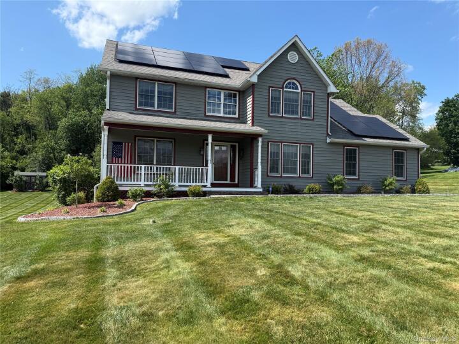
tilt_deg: +3.6
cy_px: 172
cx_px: 230
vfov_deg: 56.8
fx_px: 318
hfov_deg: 71.6
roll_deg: -1.0
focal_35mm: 24
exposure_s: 1/3279
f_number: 1.78
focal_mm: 6.76
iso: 80
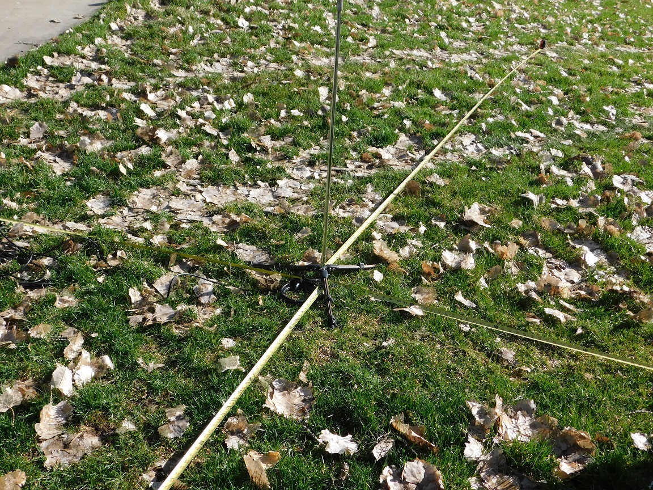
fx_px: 755
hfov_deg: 46.8
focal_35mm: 40
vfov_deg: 36.0
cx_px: 326
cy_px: 245
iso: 125
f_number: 3.6
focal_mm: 7.1
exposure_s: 1/800
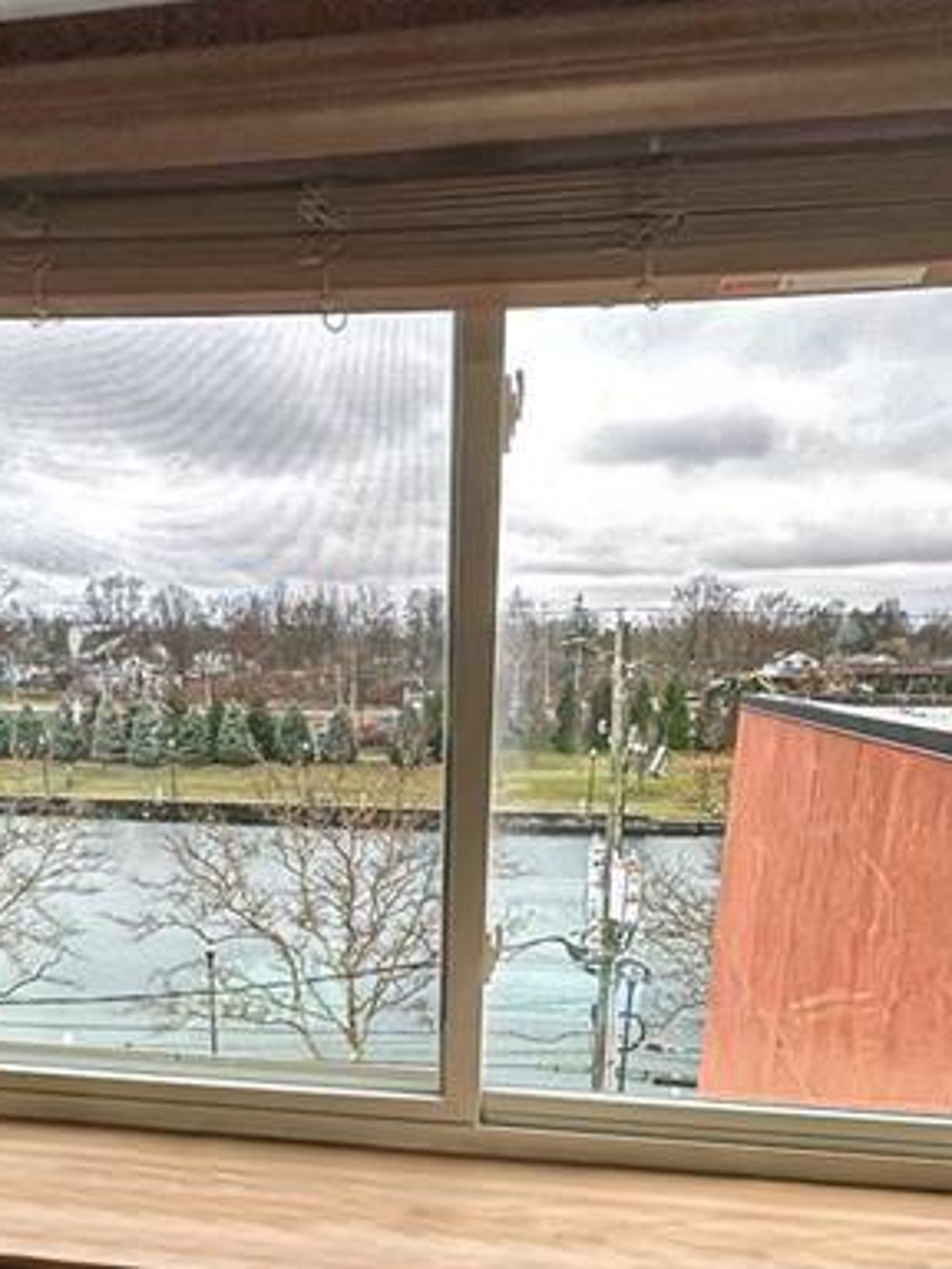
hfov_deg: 49.4
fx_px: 1027
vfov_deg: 59.4
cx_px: 377
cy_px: 981
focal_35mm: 28
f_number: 2.2
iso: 100
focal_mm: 2.22
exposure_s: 1/120
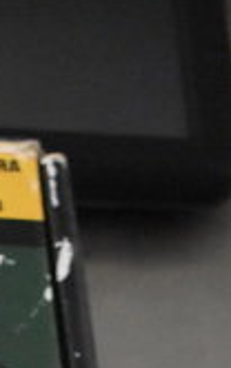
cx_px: -351
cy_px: 912
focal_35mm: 253
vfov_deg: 7.7
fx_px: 2544
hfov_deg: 5.0
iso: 5600
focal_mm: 30
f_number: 4.2
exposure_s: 1/50
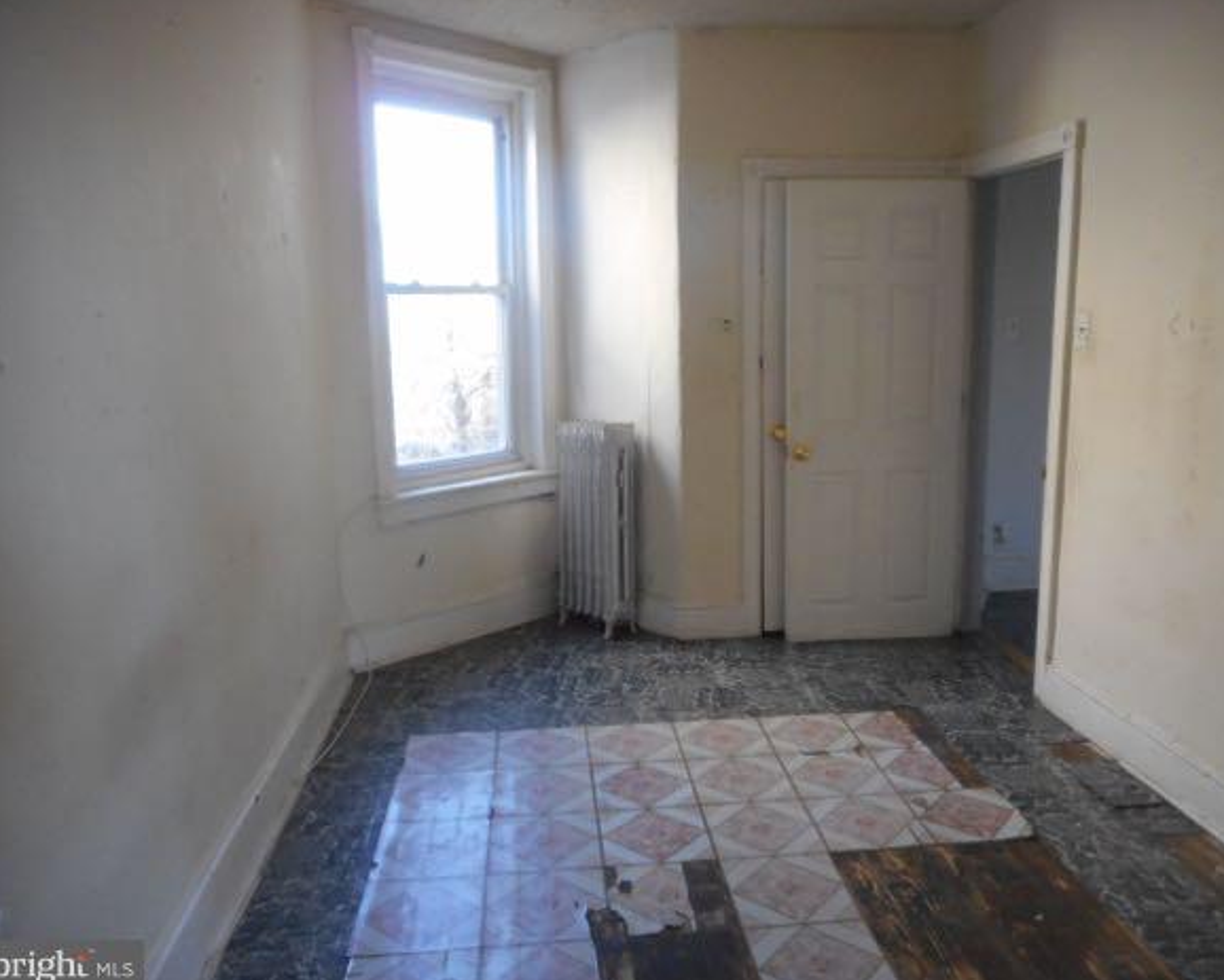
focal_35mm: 27
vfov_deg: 53.2
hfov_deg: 64.0
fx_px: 979
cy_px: 487
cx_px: 656
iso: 400
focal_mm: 4.5
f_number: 3.7
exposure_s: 1/30
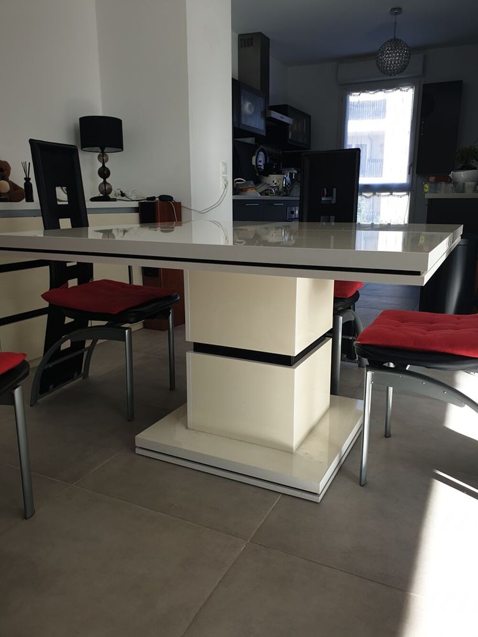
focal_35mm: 26
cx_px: 239
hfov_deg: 53.1
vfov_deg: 67.3
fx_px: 479
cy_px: 318
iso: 50
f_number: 2.4
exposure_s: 1/118
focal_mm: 4.3
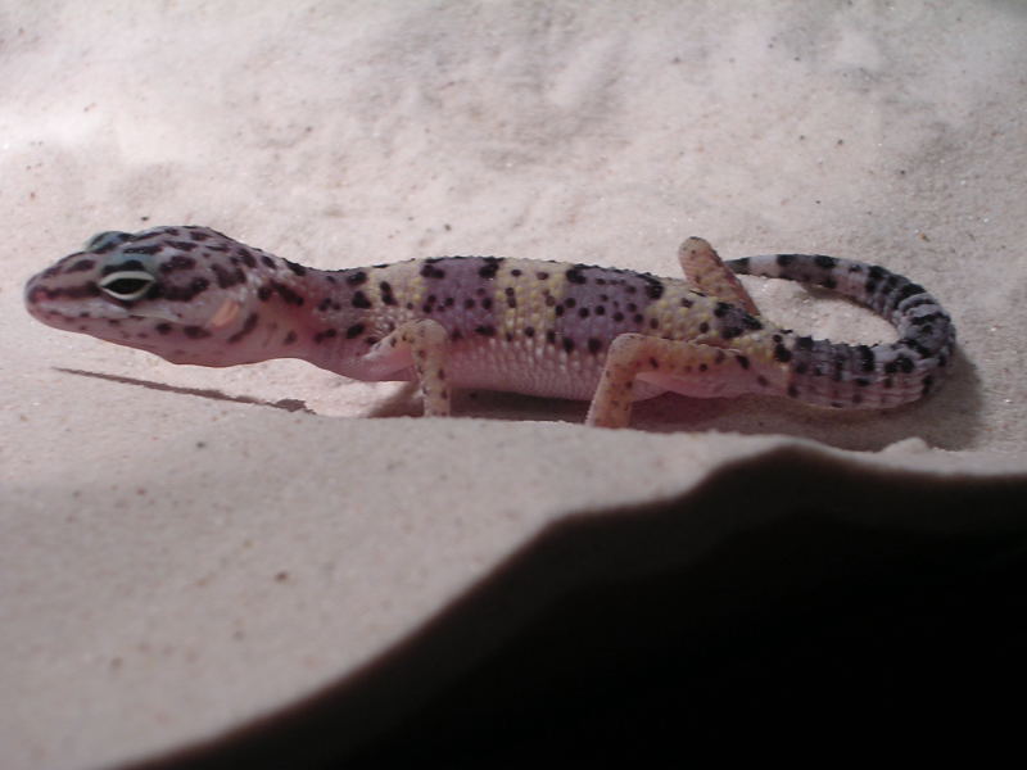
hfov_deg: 24.1
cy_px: 385
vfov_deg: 18.2
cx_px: 514
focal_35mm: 81
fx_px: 2403
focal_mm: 12.3
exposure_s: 1/27.1
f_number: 4
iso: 100
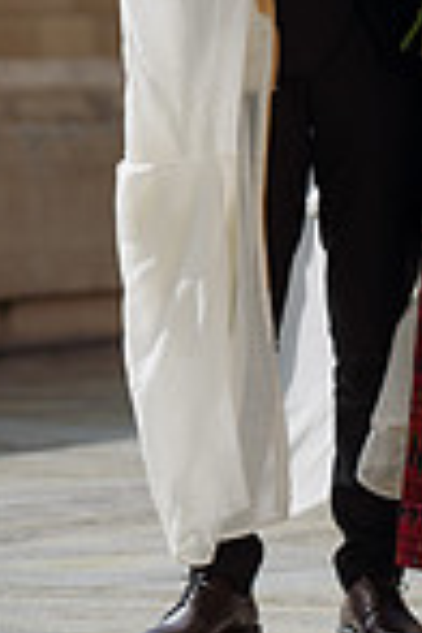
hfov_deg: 4.3
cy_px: -86
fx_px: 5661
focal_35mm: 322
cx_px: 379
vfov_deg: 6.4
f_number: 2.8
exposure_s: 1/1600
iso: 64
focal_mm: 105
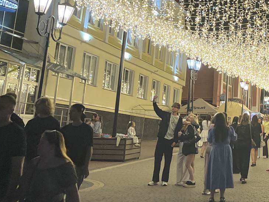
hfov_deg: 25.8
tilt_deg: +16.0
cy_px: -10
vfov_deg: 20.0
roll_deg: -1.0
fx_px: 552
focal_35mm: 71
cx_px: 280
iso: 100
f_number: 1.6
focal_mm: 5.1
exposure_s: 1/100
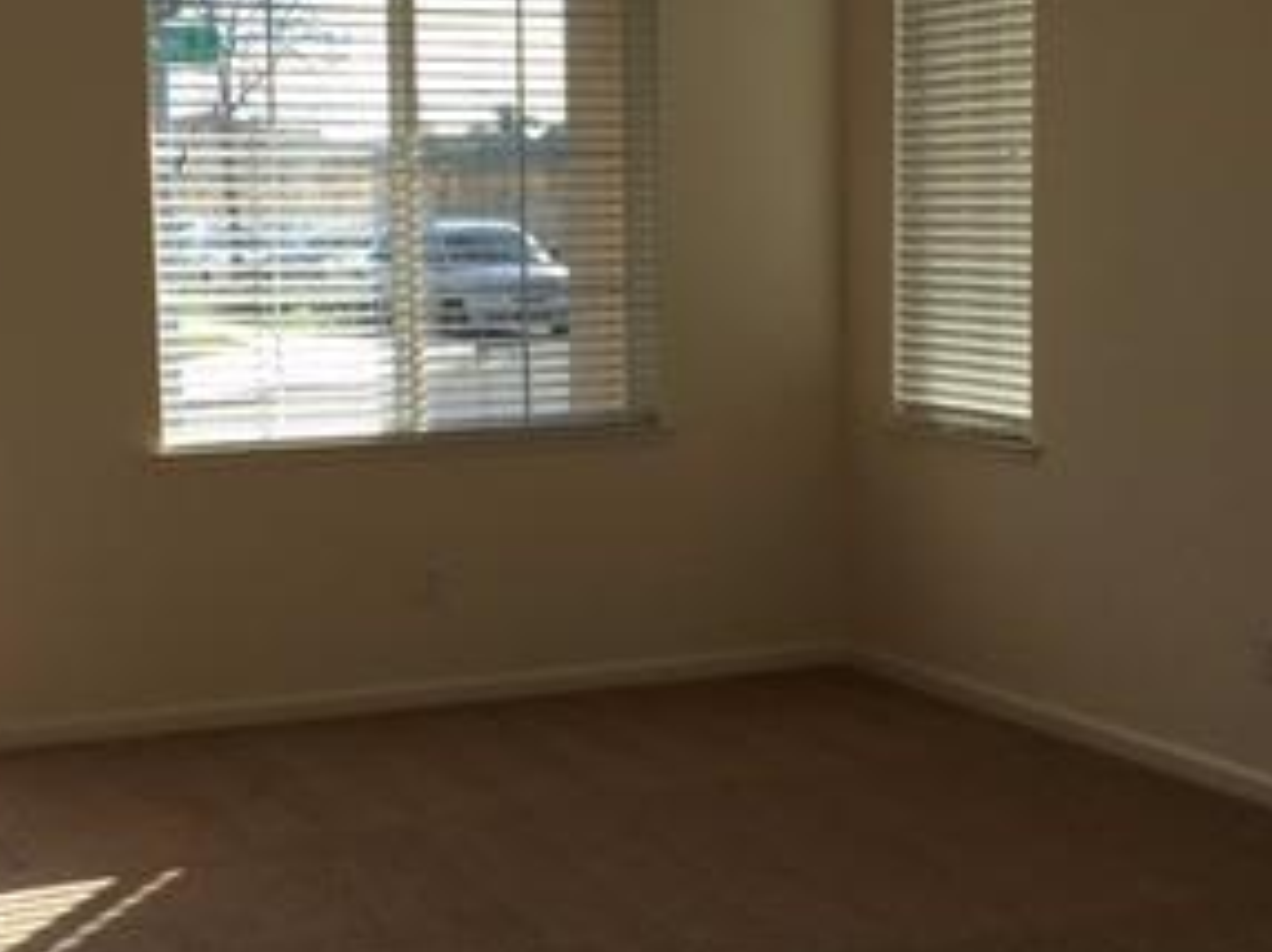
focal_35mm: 65
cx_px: 712
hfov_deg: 29.8
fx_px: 2386
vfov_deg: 22.5
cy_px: 547
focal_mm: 4.15
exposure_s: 1/382
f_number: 2.2
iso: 25
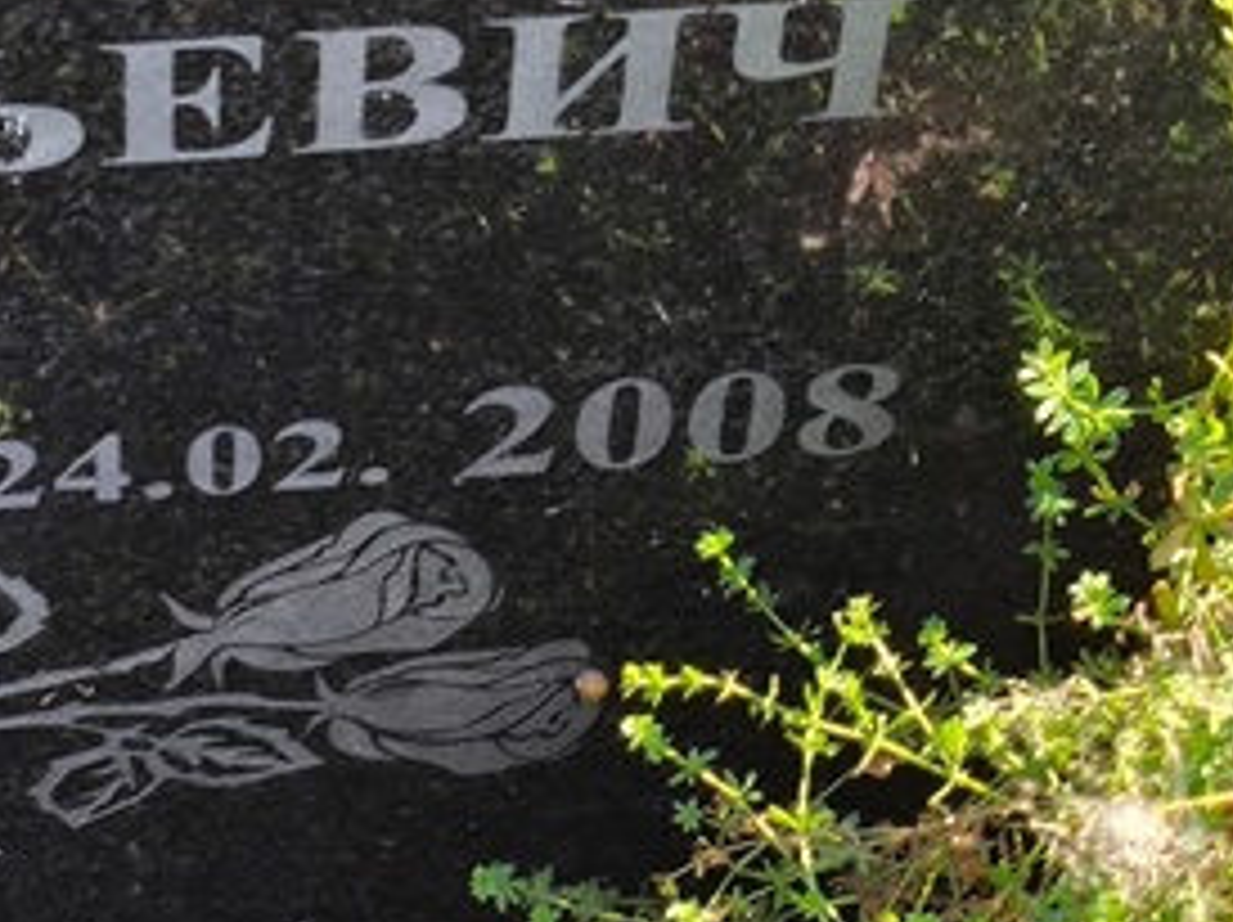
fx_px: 5196
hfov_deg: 13.3
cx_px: -11
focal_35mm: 146
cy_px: 139
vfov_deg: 10.1
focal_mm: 4.71
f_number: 1.7
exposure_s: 1/120
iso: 50
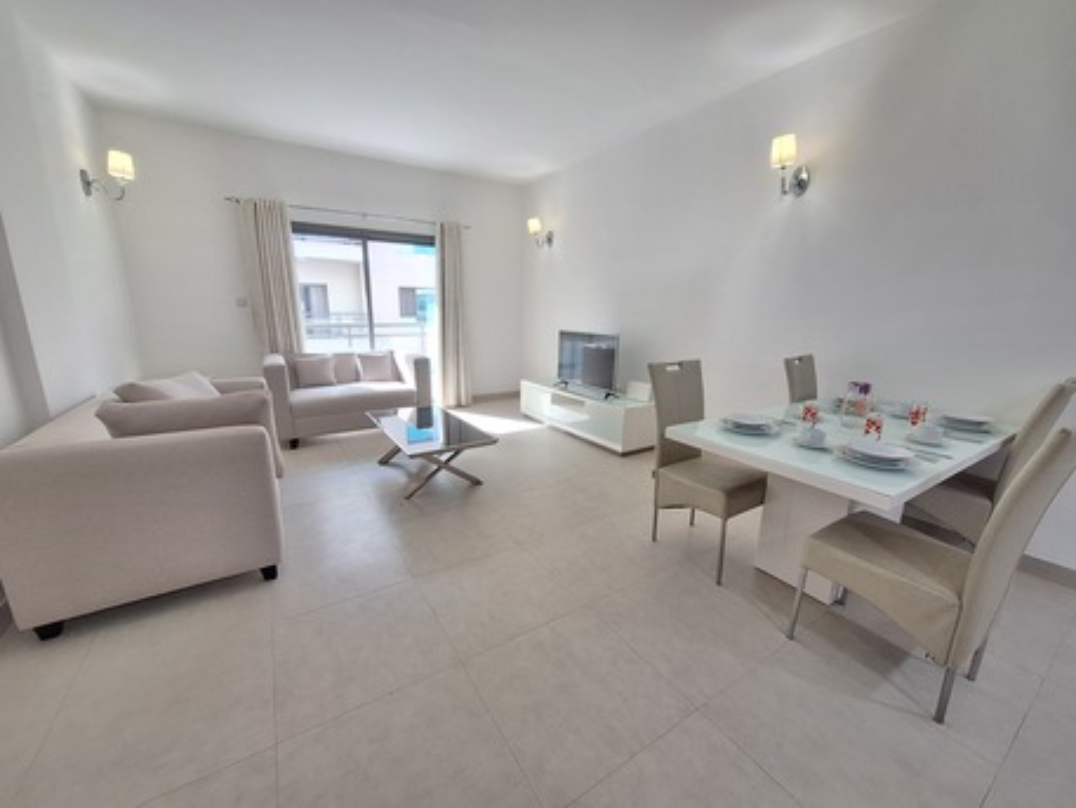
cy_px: 404
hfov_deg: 106.2
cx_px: 538
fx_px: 404
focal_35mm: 13
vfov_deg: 89.9
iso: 100
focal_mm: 1.74
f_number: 2.2
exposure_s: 1/50
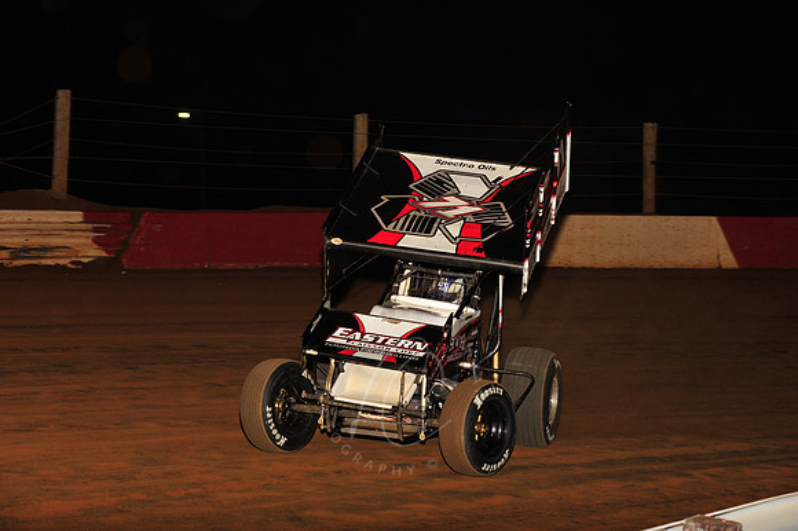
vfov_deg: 13.0
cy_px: 266
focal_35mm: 105
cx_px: 399
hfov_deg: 19.5
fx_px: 2326
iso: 1000
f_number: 7.1
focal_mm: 105
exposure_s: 1/320
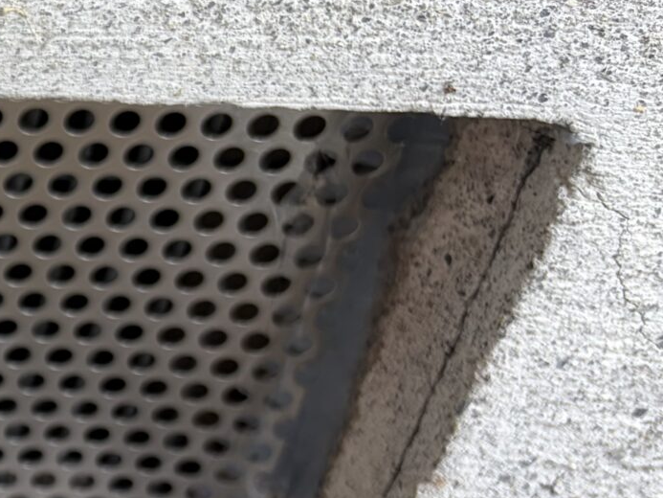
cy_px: 516
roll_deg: +1.1
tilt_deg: -44.9
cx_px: -516
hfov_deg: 17.0
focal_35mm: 96
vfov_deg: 15.1
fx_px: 1839
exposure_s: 1/161
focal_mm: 5.96
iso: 32
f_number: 1.6
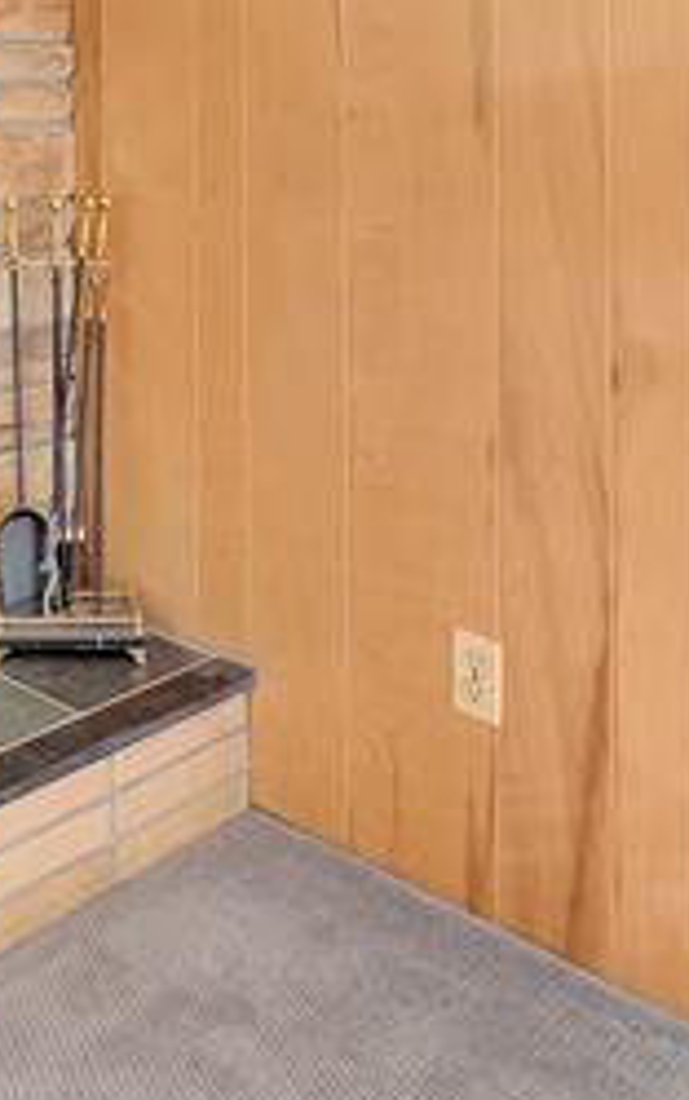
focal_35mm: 44
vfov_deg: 41.5
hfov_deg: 27.6
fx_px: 1320
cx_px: 2
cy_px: 102
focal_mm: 14
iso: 1100
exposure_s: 1/10
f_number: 9
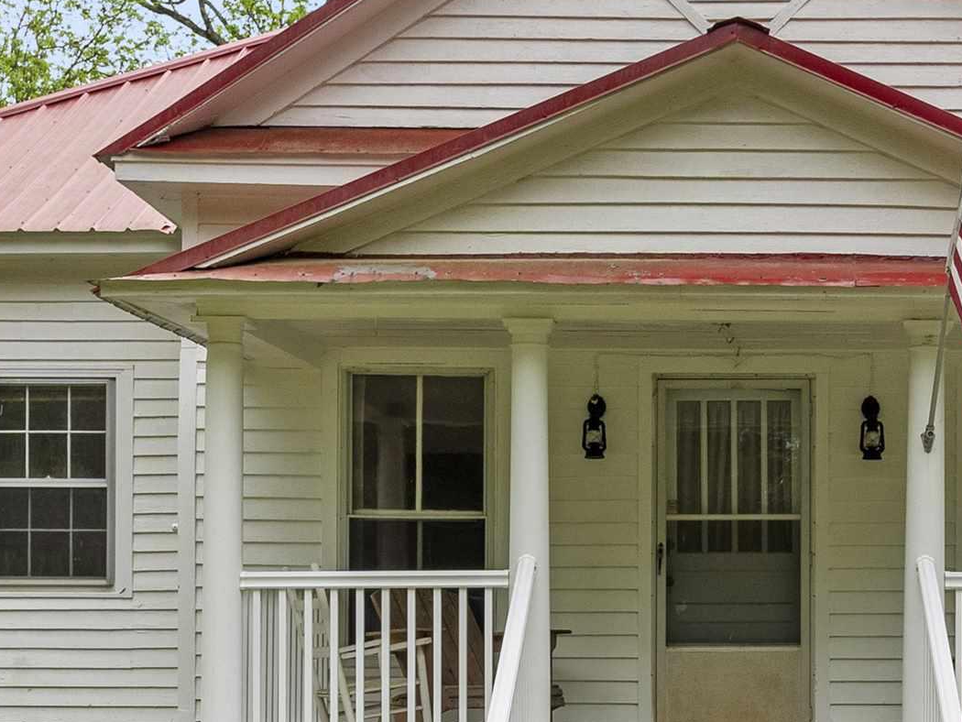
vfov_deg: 31.2
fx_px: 1290
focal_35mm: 46
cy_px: 301
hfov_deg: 39.9
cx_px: 709
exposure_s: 1/200
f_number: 6.3
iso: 200
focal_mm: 11
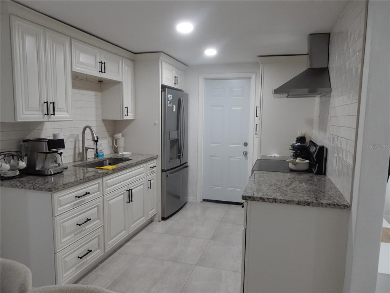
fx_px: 282
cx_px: 195
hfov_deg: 69.4
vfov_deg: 54.9
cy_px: 146
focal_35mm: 25
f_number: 3.7
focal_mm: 4.5
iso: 320
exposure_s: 1/30
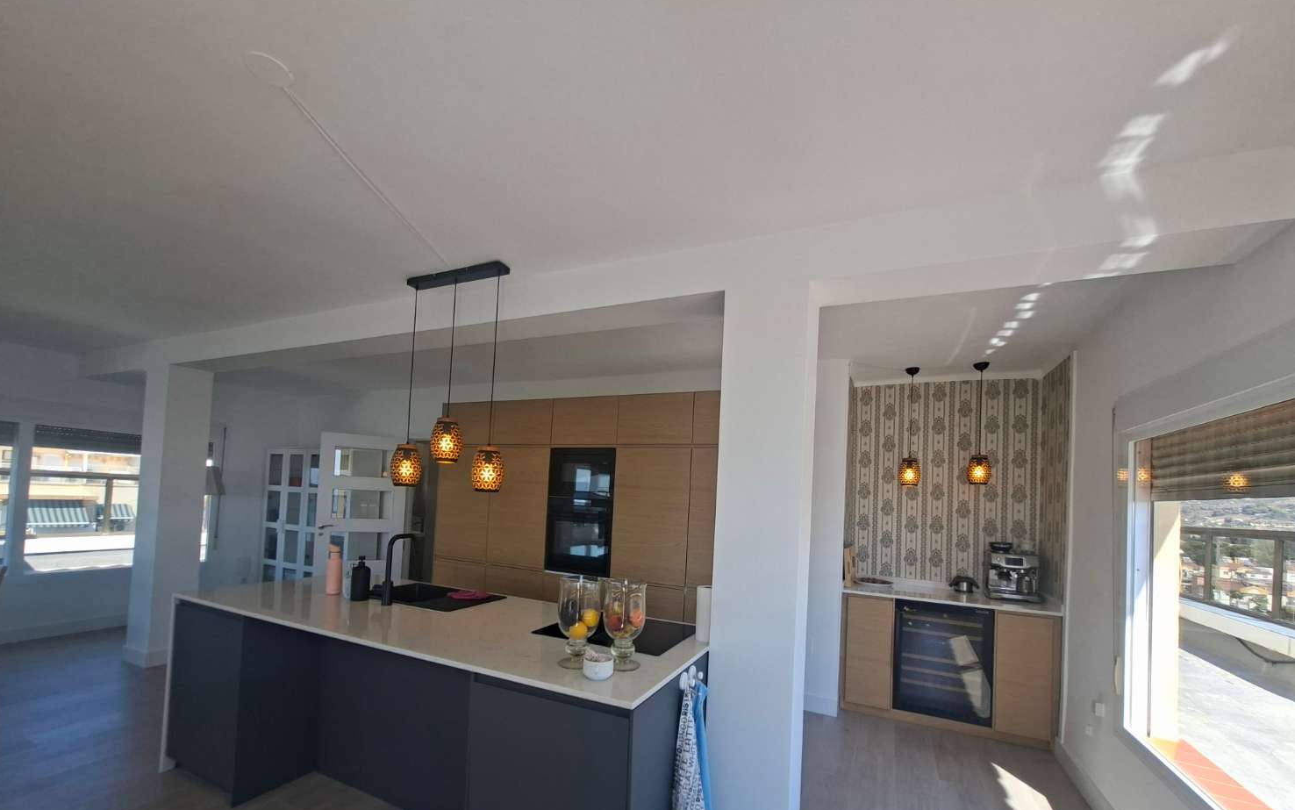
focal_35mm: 14
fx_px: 494
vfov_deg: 77.7
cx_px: 639
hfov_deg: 105.3
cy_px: 487
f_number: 2.2
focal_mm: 1.74
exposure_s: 1/176
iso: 40
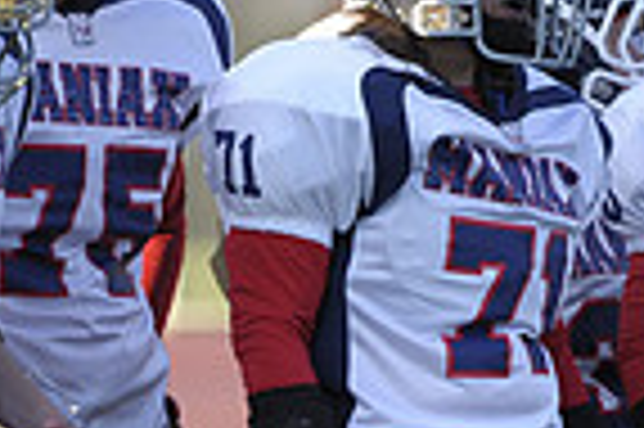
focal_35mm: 1418
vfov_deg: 1.0
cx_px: 869
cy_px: 167
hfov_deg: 1.5
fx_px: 25337
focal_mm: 350
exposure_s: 1/1000
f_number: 6
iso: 2000
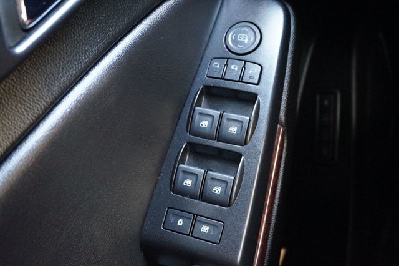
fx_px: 432
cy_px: 133
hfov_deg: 49.6
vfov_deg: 34.2
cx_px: 200
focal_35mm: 39
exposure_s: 1/40
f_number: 4.5
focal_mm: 26
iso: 3200
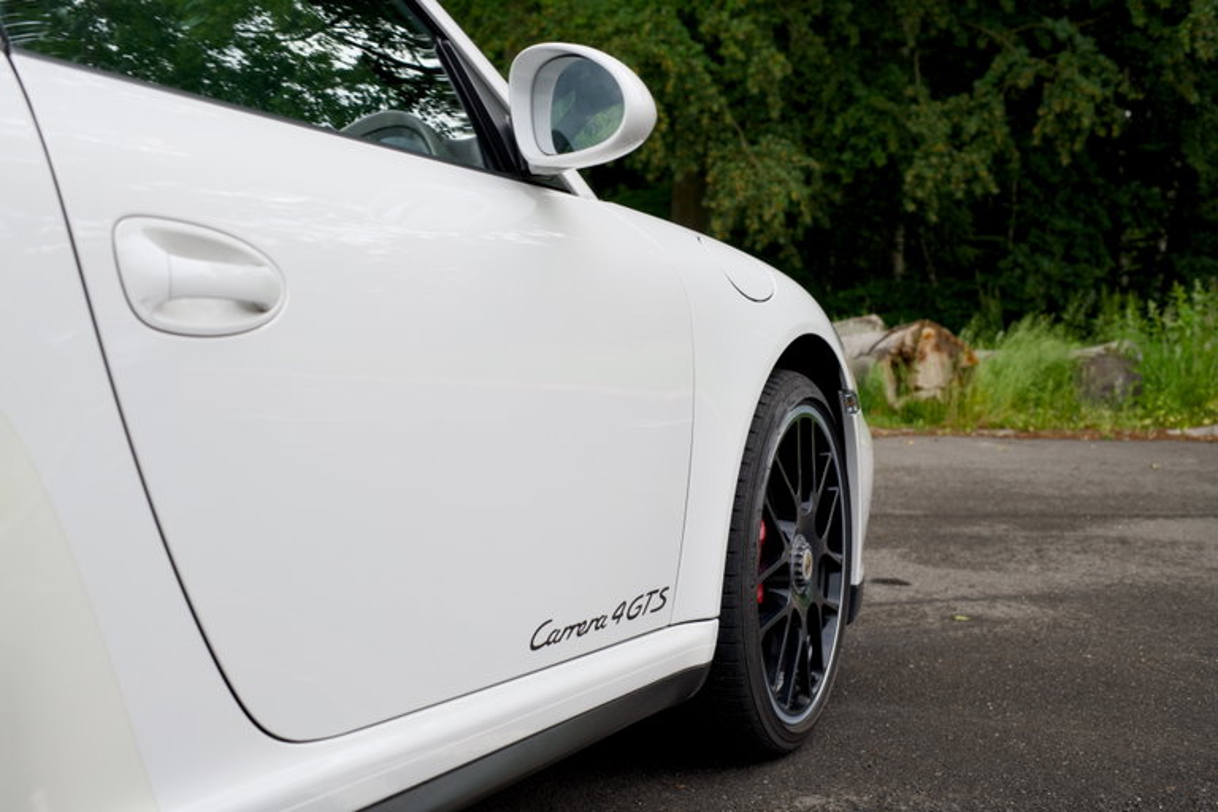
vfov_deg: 27.0
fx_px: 1692
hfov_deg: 39.6
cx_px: 609
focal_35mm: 50
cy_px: 406
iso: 125
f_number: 8
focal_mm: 50
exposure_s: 1/100
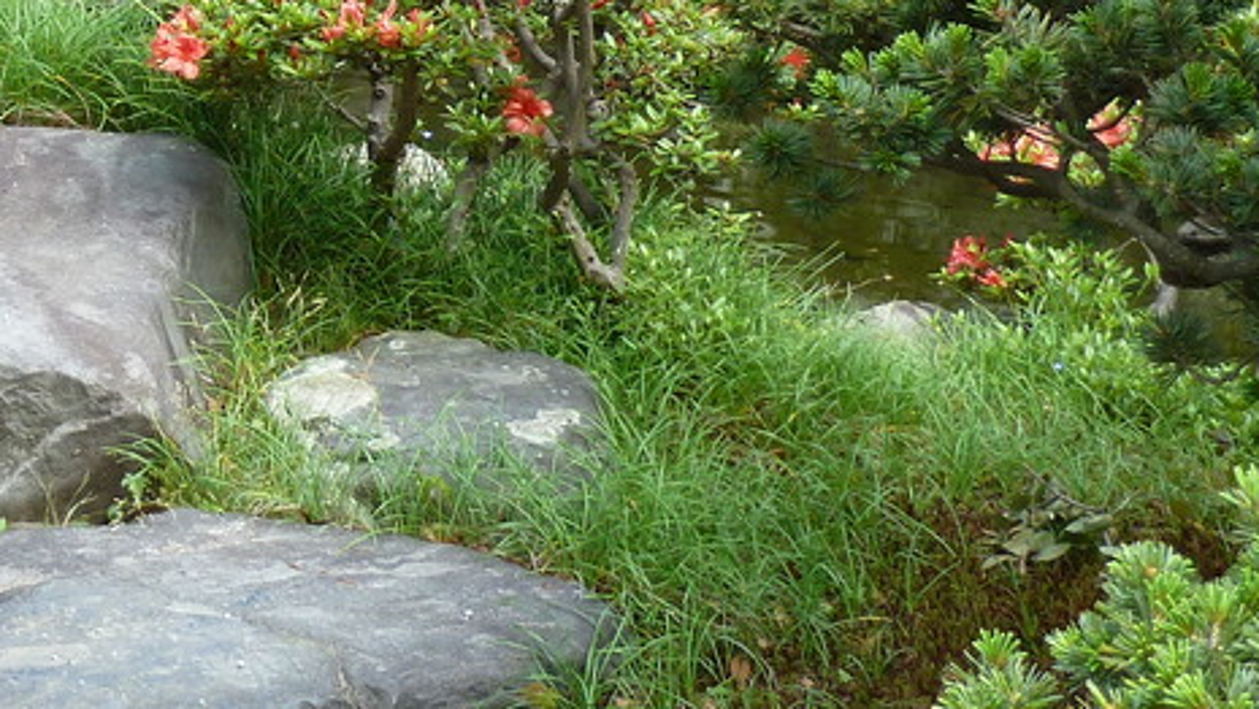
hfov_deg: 17.3
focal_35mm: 118
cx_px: -260
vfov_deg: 9.9
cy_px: -384
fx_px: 3941
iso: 80
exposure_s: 1/50
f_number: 3.7
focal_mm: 6.9
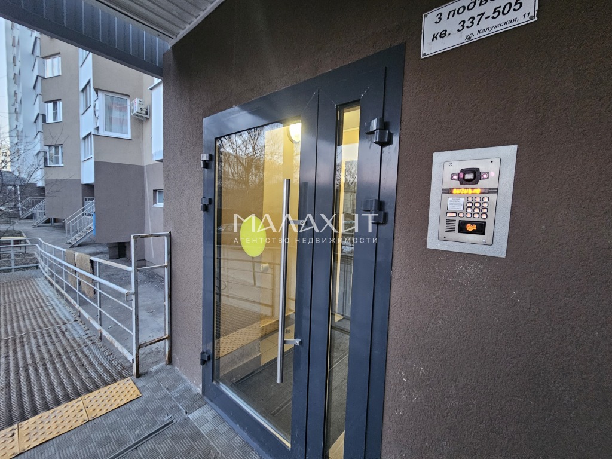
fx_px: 230
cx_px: 306
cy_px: 230
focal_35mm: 13
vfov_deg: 89.9
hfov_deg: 106.2
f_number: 2.2
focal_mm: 2.2
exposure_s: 1/25
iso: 640
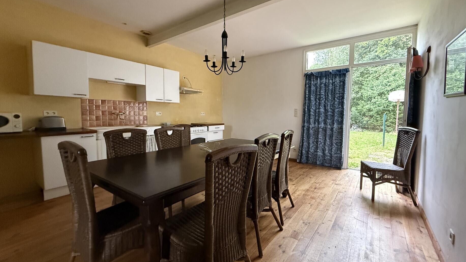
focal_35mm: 16
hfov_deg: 99.4
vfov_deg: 67.1
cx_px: 236
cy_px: 127
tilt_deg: -4.1
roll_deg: -0.1
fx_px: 198
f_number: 2.2
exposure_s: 1/50
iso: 1000
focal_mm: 2.22
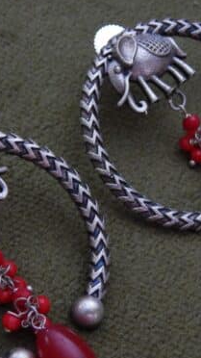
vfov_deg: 22.5
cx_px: 90
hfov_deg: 12.7
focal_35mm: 95
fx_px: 901
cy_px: 189
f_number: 3.8
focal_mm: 9.7
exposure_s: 1/8
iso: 640
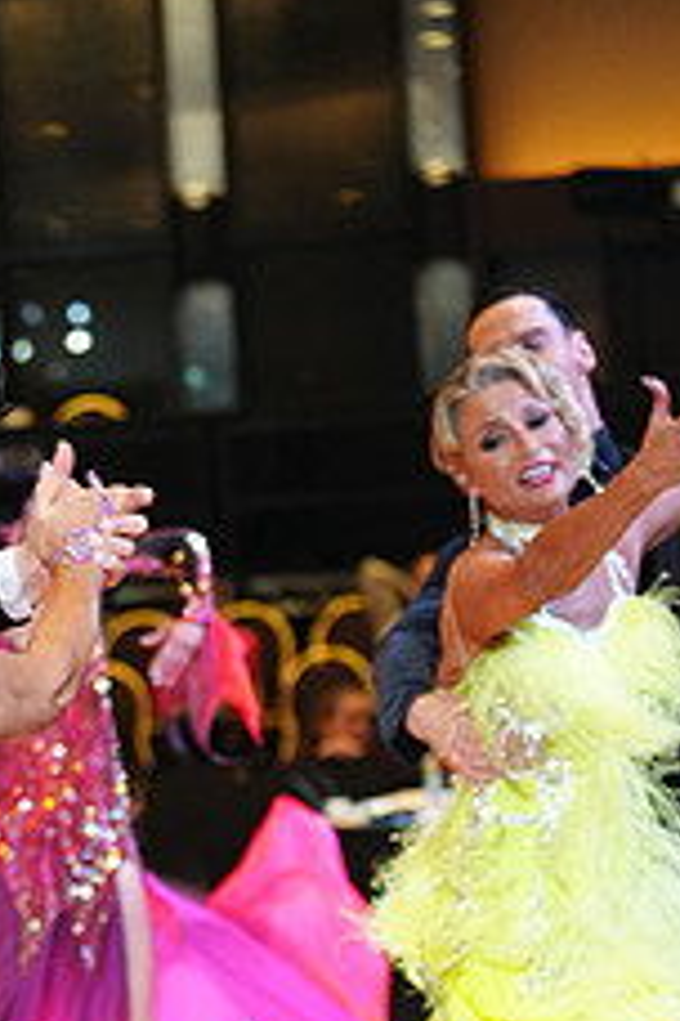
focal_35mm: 178
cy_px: 1240
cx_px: -83
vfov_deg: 11.3
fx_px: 5043
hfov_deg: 7.7
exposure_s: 1/500
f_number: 2.8
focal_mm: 70
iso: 2500
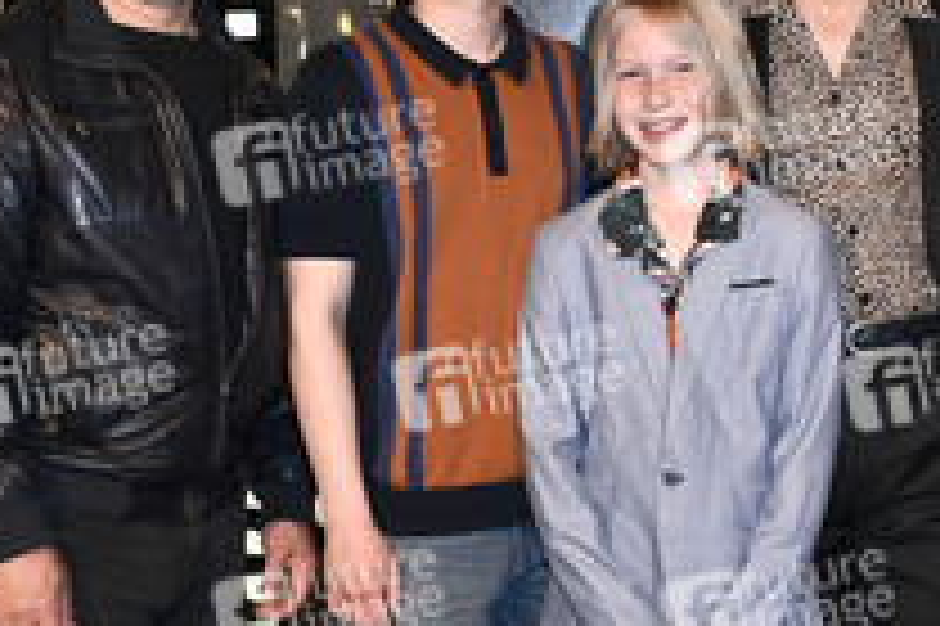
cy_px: 266
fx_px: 2479
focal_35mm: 95
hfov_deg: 21.0
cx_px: 839
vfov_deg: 14.4
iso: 3200
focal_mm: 44
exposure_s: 1/250
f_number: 5.6
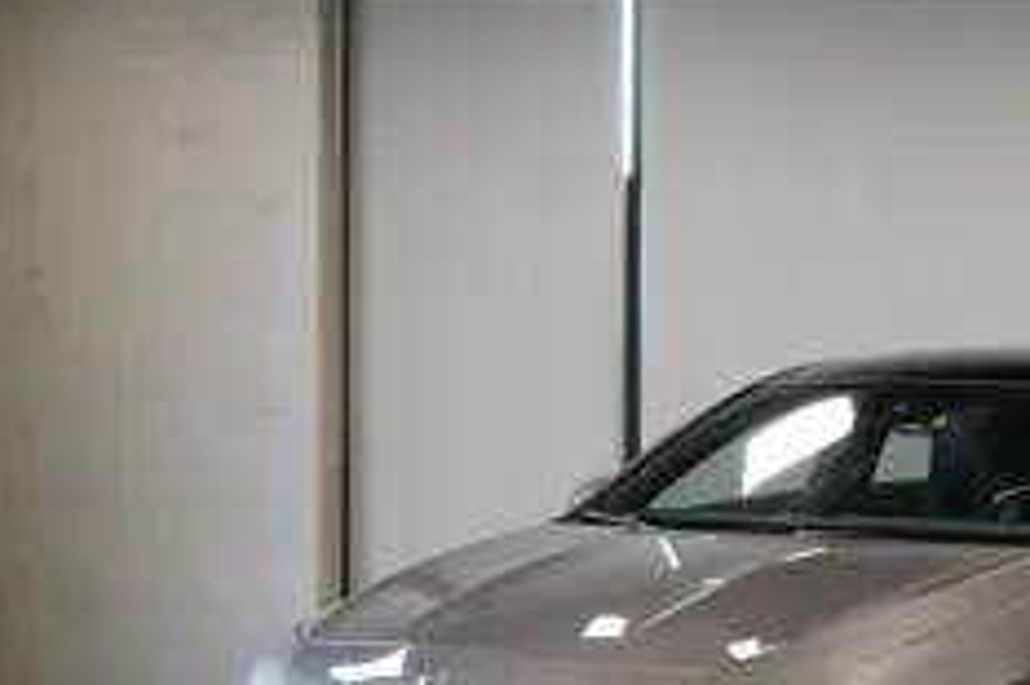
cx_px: 964
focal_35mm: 101
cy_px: 508
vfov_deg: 13.5
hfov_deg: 19.8
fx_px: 2888
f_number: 4.5
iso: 2000
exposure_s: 1/160
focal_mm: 49
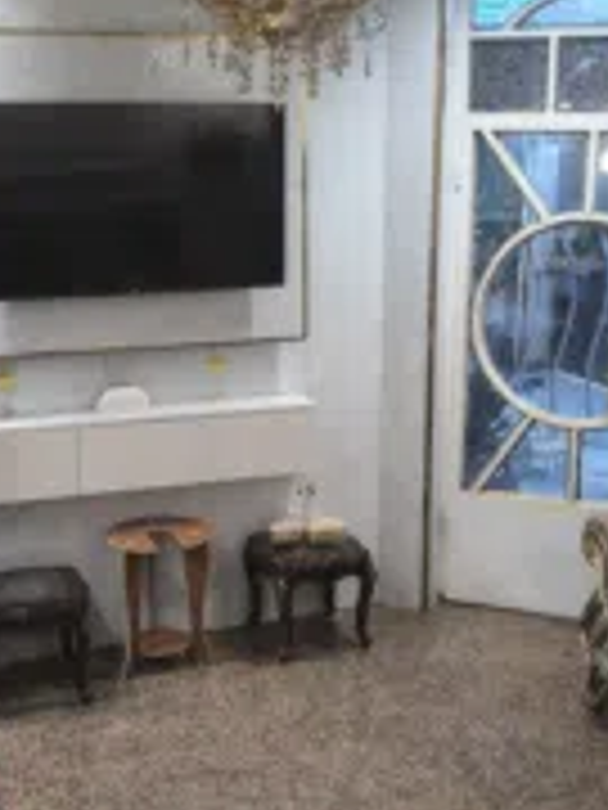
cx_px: 297
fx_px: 1194
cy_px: 428
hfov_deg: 28.6
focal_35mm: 51
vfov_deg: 37.5
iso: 400
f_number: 1.65
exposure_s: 1/50
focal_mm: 6.14
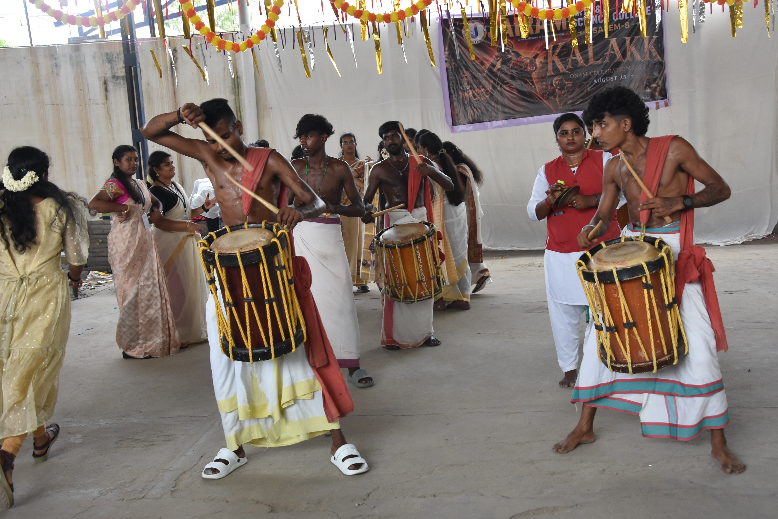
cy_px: 260
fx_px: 908
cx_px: 389
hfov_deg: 46.4
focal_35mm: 42
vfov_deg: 31.9
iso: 800
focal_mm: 28
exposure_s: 1/160
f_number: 6.3
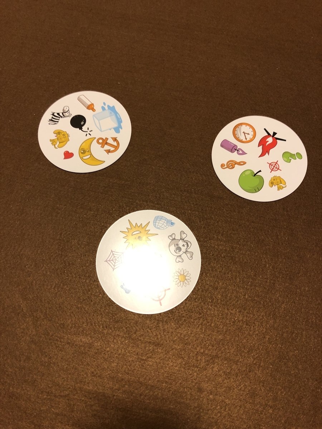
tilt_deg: -71.2
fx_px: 347
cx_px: 161
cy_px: 214
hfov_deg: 49.7
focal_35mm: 28
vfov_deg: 63.4
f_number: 1.8
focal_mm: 3.99
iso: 64
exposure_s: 1/17
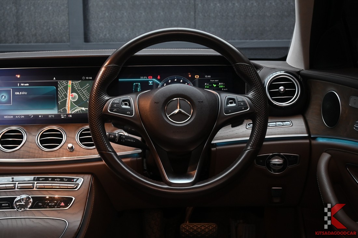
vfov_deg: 28.6
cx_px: 179
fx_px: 467
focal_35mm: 47
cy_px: 119
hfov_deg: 41.9
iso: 560
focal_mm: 31.5
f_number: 6.7
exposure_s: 1/45
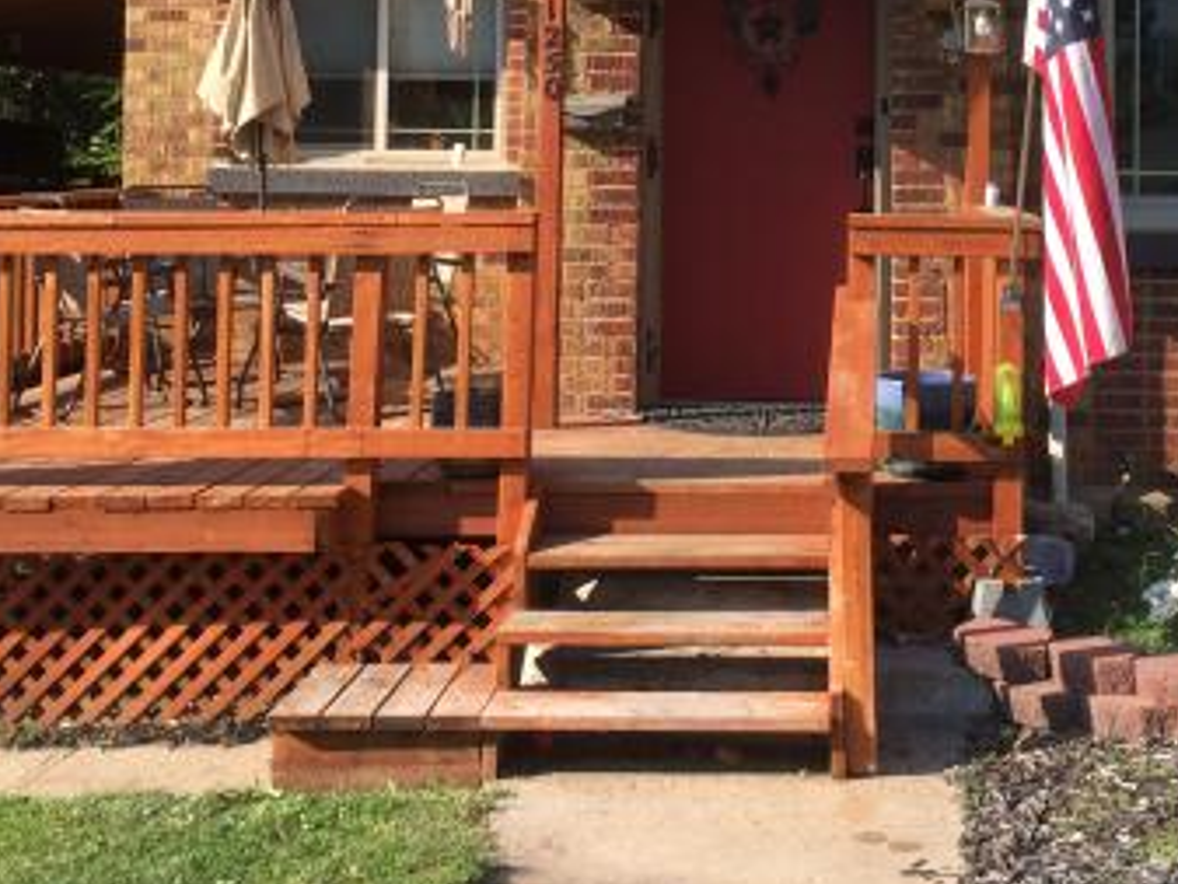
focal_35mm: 55
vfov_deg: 25.8
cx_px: 832
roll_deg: -1.5
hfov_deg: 34.4
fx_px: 1872
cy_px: 94
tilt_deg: +1.2
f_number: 2.2
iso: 32
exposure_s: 1/842
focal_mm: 4.15
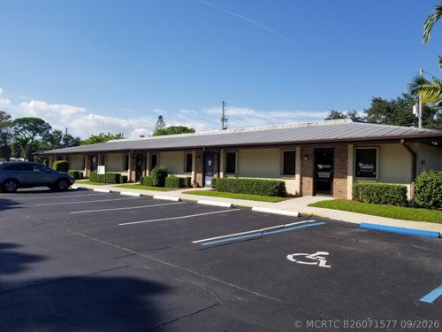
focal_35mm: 26
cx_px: 221
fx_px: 332
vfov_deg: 53.1
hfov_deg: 67.3
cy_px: 166
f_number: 1.7
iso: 50
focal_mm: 4.3
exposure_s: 1/2616
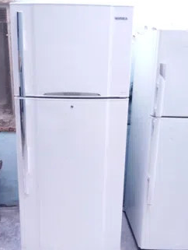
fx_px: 260
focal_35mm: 36
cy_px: 125
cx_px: 81
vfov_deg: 51.3
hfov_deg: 39.7
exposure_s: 1/50
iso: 219
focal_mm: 4.25
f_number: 1.8
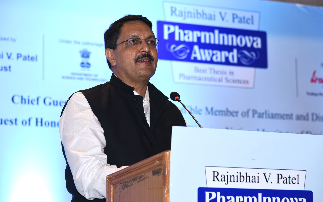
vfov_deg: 10.7
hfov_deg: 17.0
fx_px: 1083
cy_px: 95
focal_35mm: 123
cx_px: 162
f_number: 5.6
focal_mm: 120
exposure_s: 1/60
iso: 500
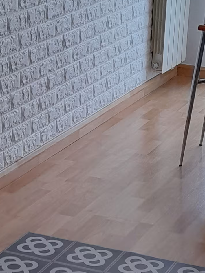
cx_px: 142
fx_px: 836
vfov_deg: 17.5
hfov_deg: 13.9
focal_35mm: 106
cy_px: 349
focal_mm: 4.6
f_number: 2
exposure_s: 1/50
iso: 125
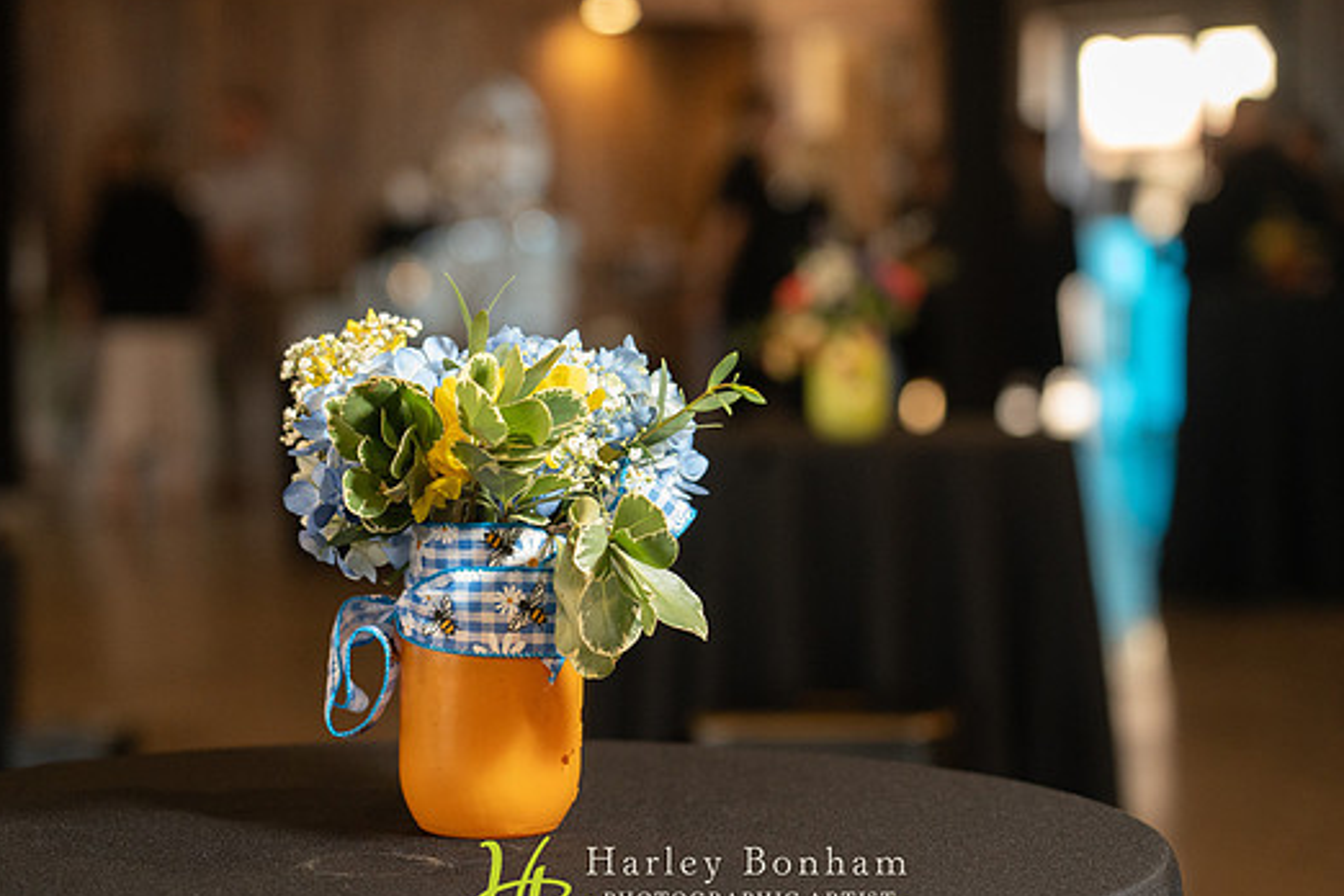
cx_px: 690
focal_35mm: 100
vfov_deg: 13.7
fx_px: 3733
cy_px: 462
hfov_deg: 20.4
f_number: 4
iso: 3200
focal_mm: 90
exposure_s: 1/160
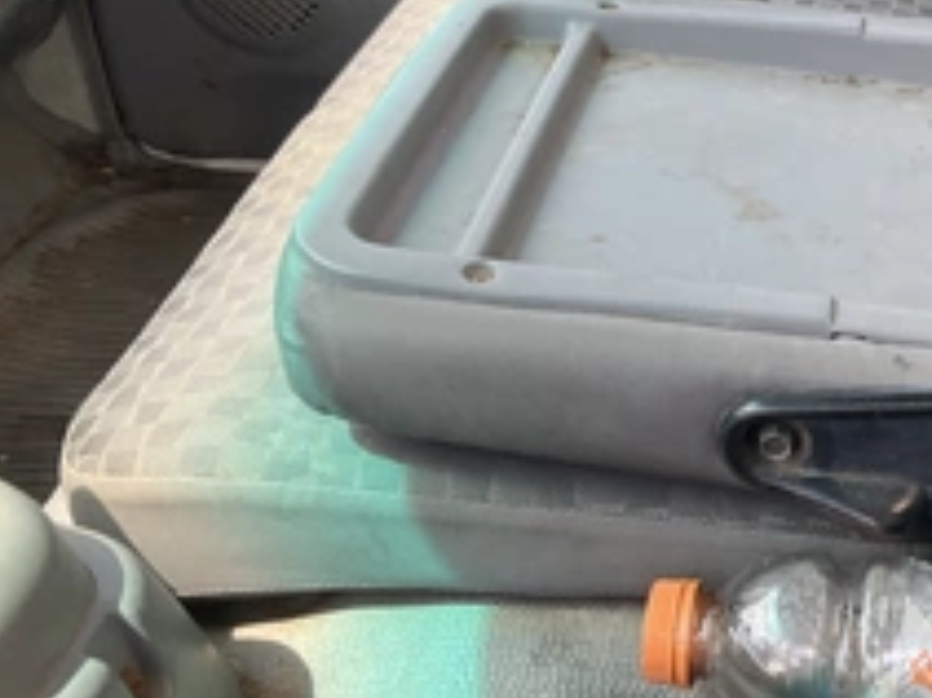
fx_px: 1480
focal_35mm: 55
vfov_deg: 26.5
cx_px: 830
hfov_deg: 33.2
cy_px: 384
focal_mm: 3
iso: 20
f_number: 1.8
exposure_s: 1/175
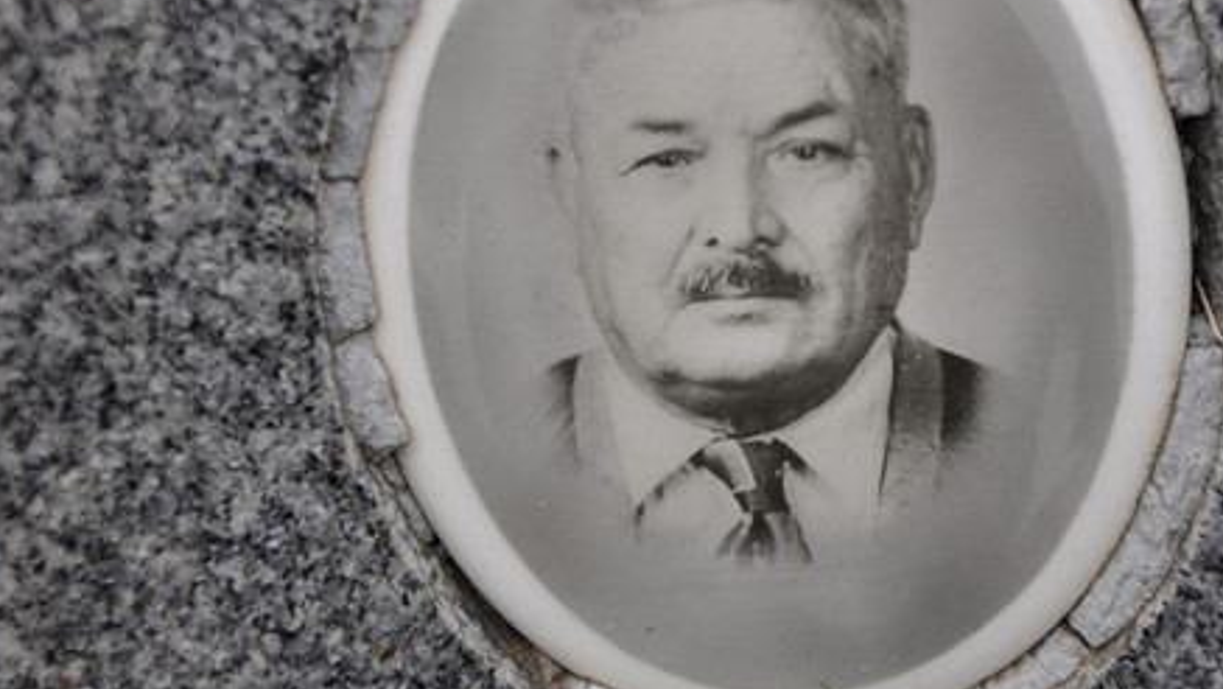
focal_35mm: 219
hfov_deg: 9.8
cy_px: 270
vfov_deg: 5.6
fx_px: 7093
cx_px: 781
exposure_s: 1/125
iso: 200
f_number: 5.6
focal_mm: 105
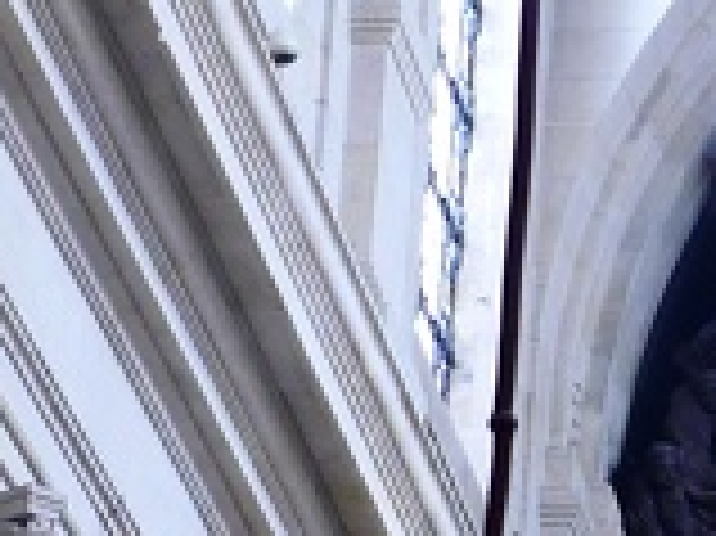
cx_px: 1477
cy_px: 613
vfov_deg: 5.9
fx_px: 5146
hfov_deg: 7.6
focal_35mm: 249
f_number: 2.8
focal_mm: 25
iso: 1600
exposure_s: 1/30
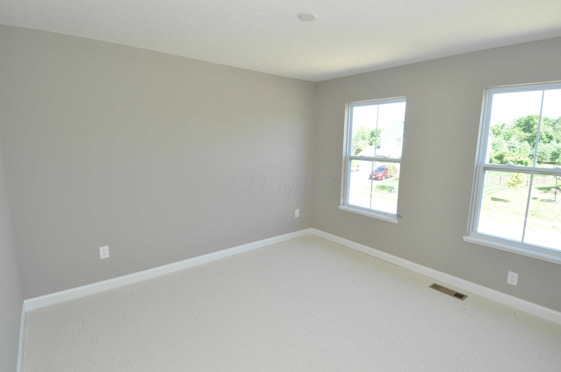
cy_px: 186
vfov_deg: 67.2
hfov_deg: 90.1
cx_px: 280
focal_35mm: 18
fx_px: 280
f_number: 9
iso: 1000
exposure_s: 1/125
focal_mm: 12
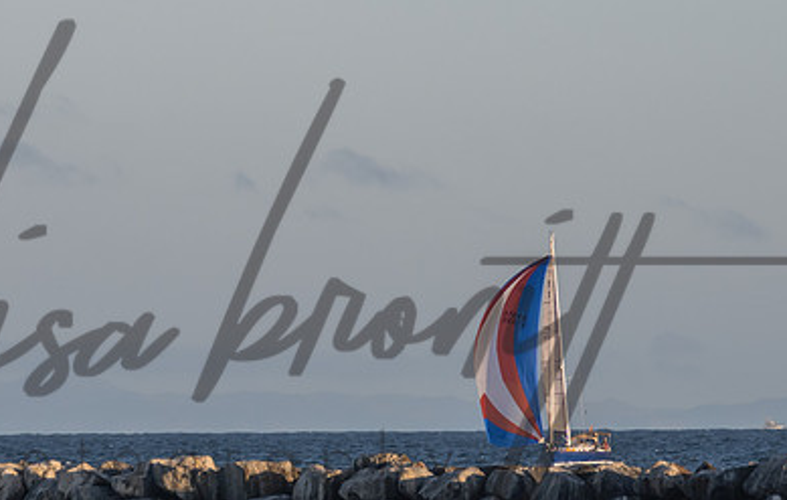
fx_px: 12711
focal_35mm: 590
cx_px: 305
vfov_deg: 2.3
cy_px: 116
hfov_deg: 3.5
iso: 320
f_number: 6.3
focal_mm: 200
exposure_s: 1/1250
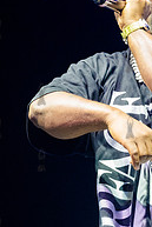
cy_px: 127
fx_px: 1549
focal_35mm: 245
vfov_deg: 8.4
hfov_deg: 5.6
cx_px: 158
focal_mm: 70
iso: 5000
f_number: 4.5
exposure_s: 1/400
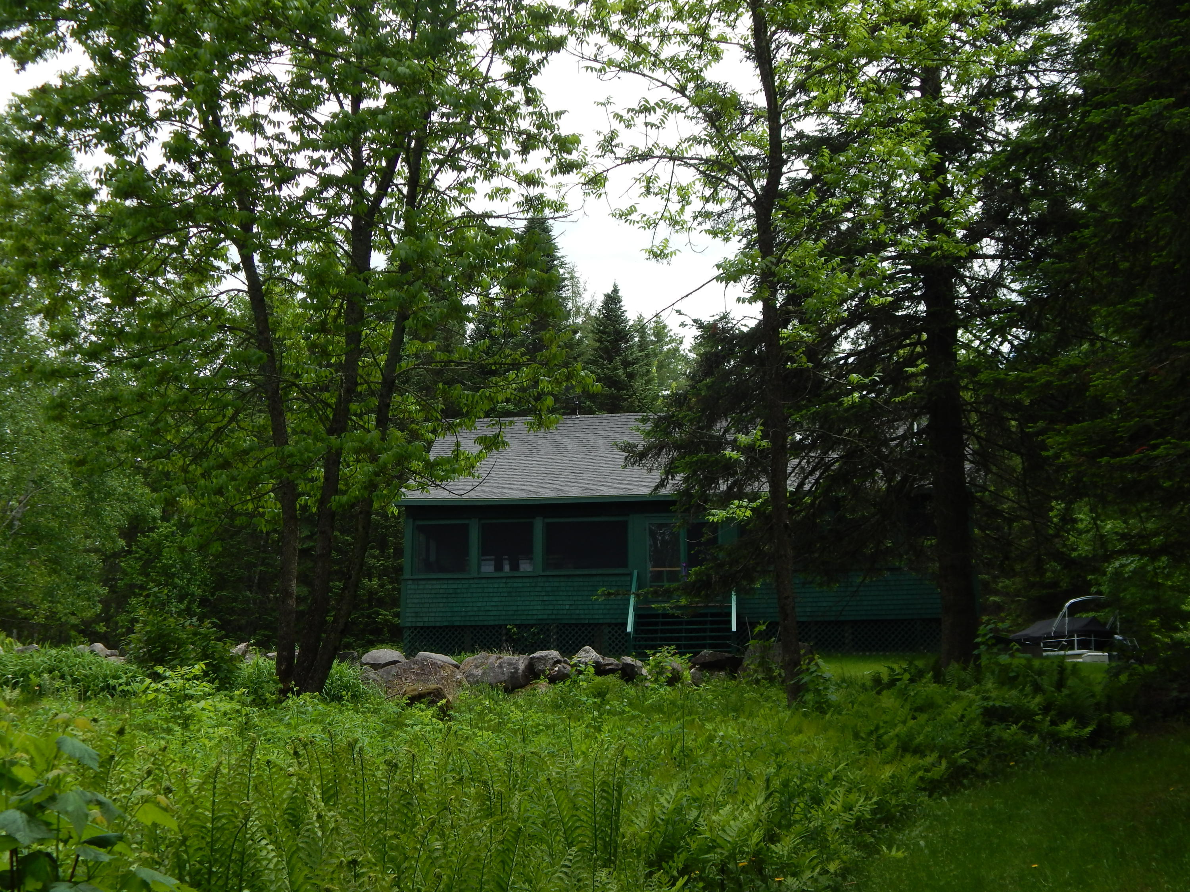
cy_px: 446
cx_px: 595
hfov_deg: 38.9
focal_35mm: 49
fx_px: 1684
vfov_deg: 29.7
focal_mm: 8.6
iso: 125
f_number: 3.7
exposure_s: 1/800
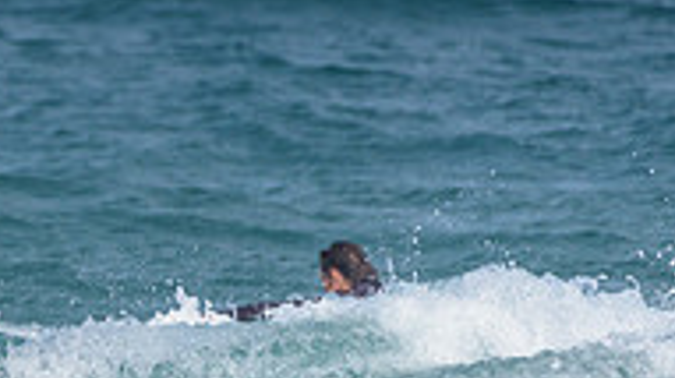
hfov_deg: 1.1
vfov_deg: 0.6
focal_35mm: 1954
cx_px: -220
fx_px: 34939
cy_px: 378
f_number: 5.6
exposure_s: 1/2000
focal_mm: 500
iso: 160
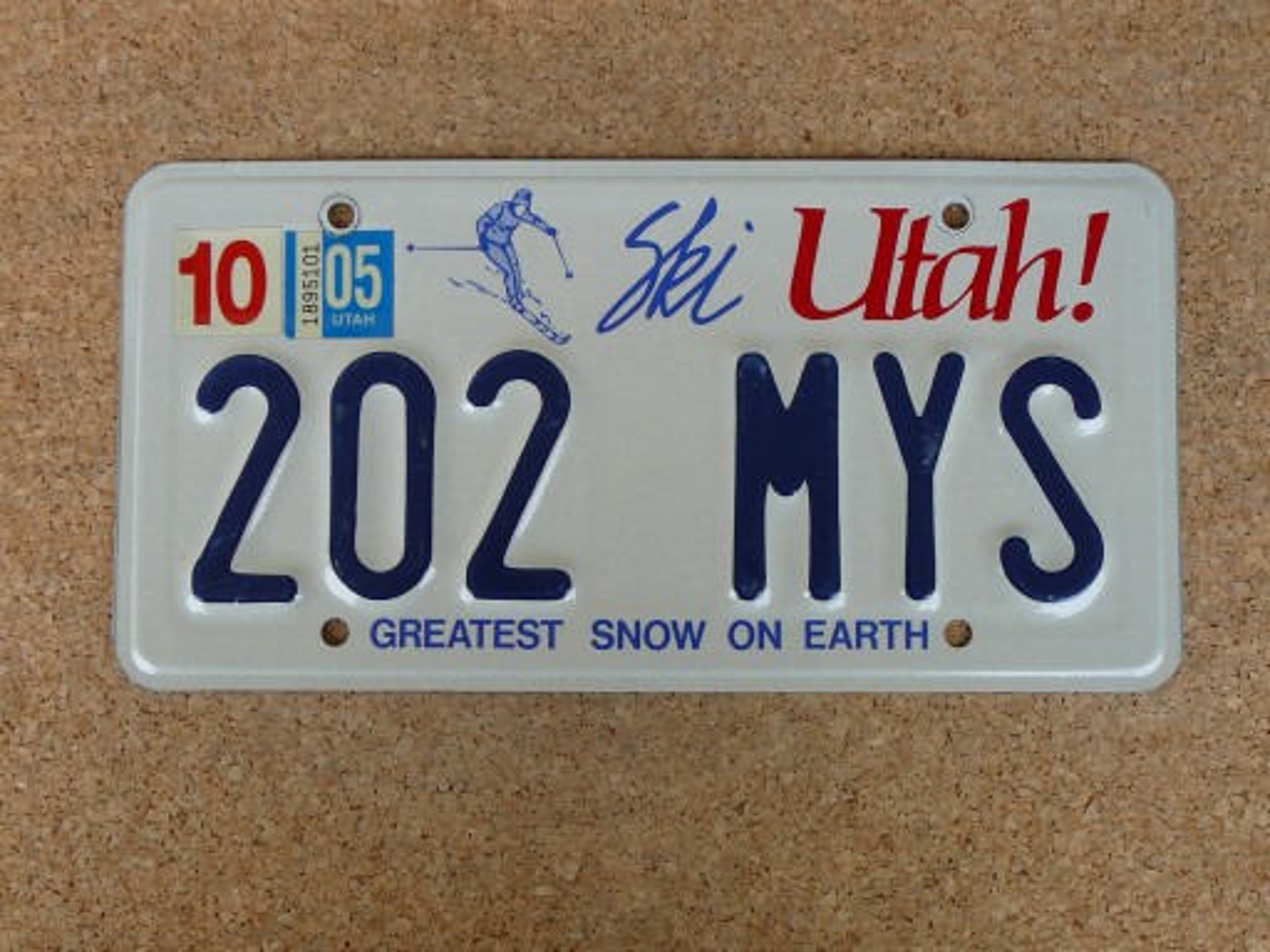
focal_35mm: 45
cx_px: 635
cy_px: 476
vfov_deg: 32.2
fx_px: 1651
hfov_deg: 42.1
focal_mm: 6.7
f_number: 3.2
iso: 80
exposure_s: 1/60
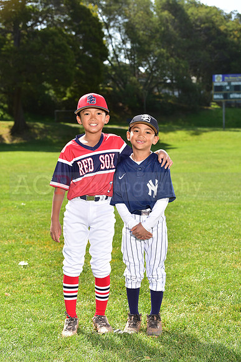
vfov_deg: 28.8
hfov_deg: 19.5
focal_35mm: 70
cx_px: 120
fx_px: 702
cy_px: 181
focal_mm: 70
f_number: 5.6
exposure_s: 1/250
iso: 100
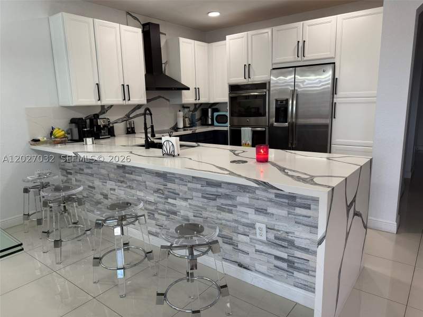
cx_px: 212
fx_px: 293
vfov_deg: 56.8
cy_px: 158
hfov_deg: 71.6
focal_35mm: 24
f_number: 1.78
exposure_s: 1/120
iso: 125
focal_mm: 6.76
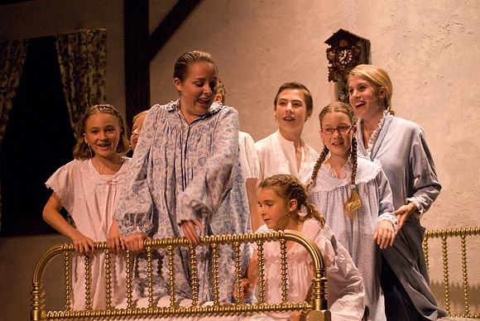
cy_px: 160
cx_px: 240
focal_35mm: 129
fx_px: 1722
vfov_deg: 10.7
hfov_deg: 15.9
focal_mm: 86
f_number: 2.8
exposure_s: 1/160
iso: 1600
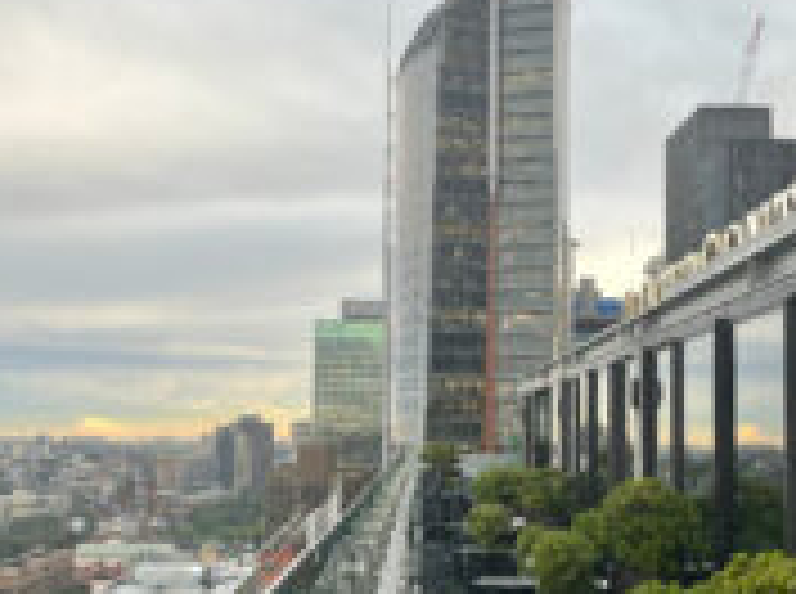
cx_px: 463
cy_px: 324
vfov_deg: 27.4
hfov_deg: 36.2
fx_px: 1216
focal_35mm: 53
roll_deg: -0.7
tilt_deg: +3.8
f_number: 1.6
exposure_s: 1/122
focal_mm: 5.1
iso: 50
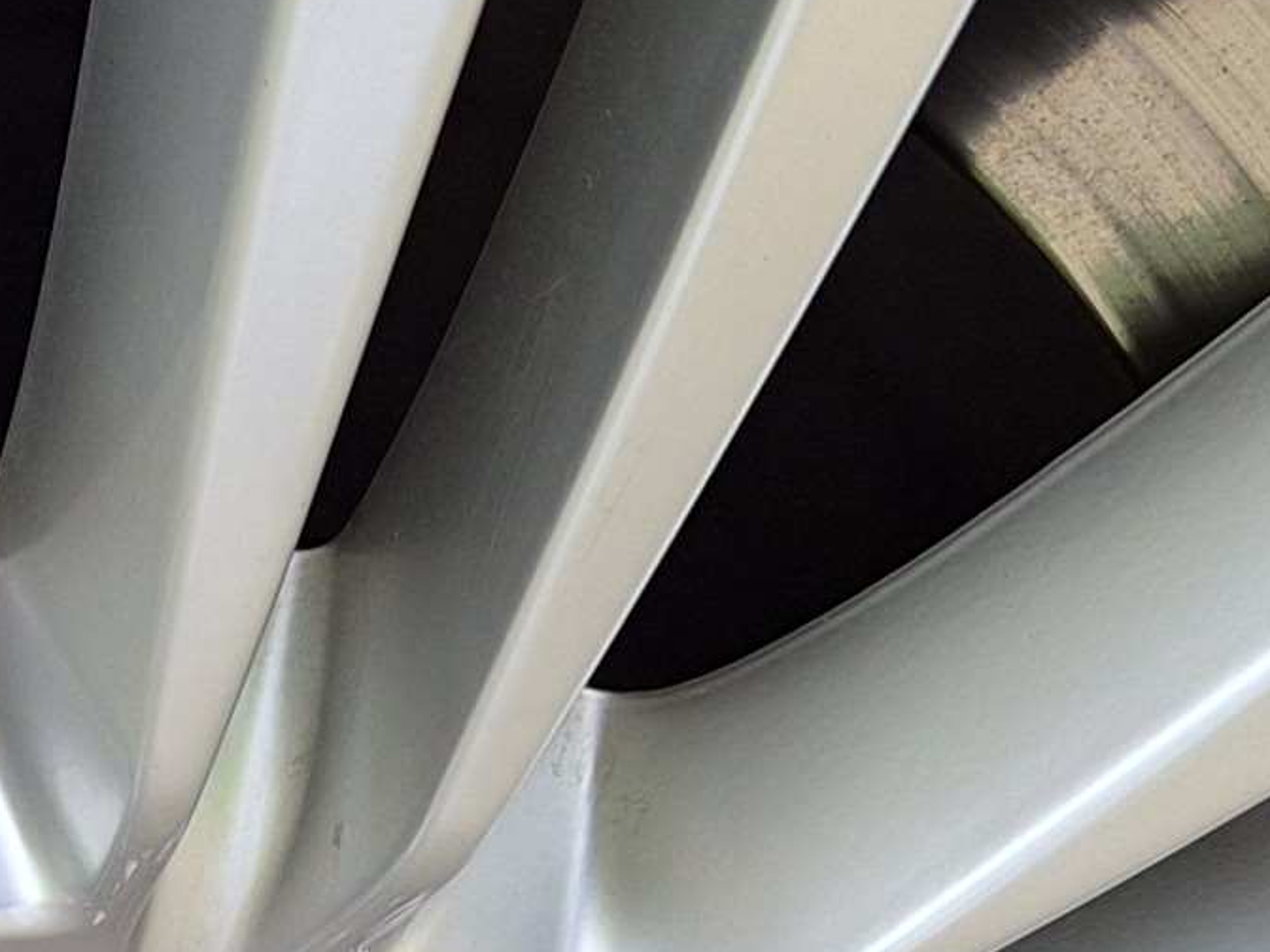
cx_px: -325
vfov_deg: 10.7
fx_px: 5026
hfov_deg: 13.9
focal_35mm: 137
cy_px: 963
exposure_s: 1/594
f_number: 1.8
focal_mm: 5.4
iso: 80
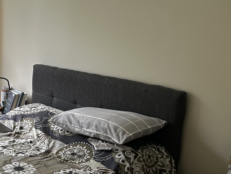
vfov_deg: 25.7
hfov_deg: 31.2
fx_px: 380
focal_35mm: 57
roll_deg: -2.0
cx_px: -2
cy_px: 82
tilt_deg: -9.0
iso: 40
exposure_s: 1/156
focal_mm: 5.7
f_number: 1.5
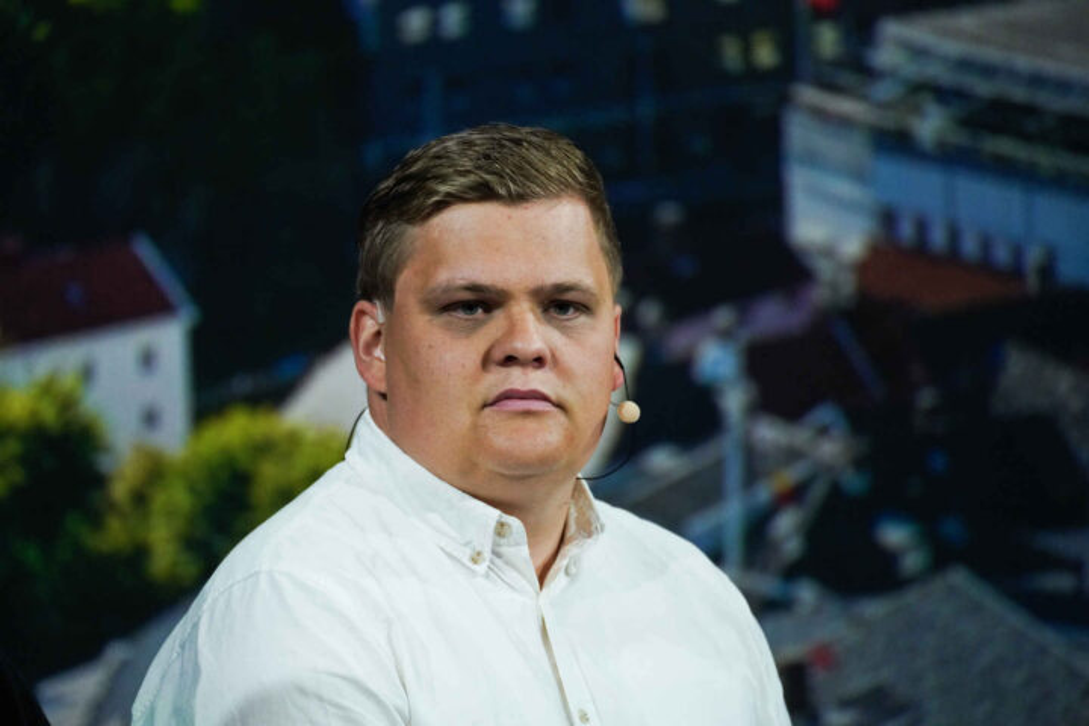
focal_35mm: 400
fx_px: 12099
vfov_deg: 3.4
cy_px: 363
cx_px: 544
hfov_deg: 5.2
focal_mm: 400
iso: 4000
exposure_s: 1/250
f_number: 5.6
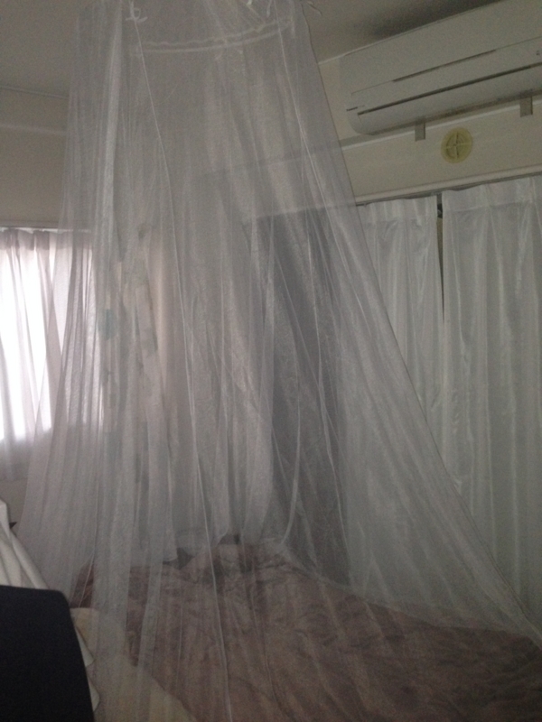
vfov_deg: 55.4
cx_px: 271
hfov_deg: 42.9
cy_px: 361
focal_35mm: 33
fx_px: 689
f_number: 2.4
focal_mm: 4.12
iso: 250
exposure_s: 1/16
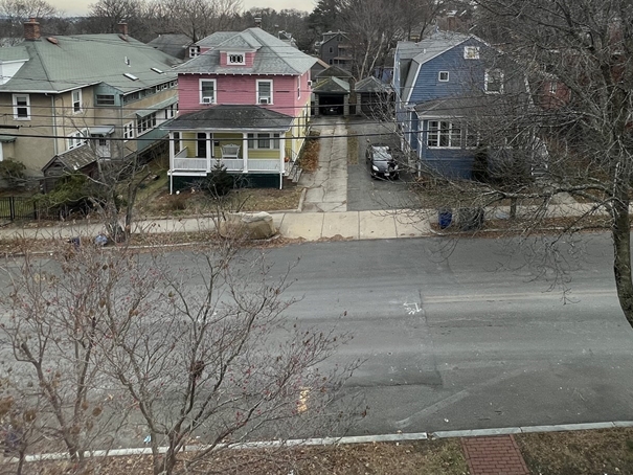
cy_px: 75
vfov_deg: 55.4
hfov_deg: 75.9
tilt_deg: -6.7
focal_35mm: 22
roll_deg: -1.7
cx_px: 366
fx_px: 402
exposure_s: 1/567
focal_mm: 1.57
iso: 32
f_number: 1.8
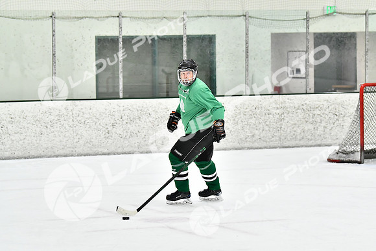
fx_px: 1567
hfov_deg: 13.7
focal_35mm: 150
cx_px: 188
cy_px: 126
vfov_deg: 9.2
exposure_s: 1/1250
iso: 5000
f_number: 2.8
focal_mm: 100
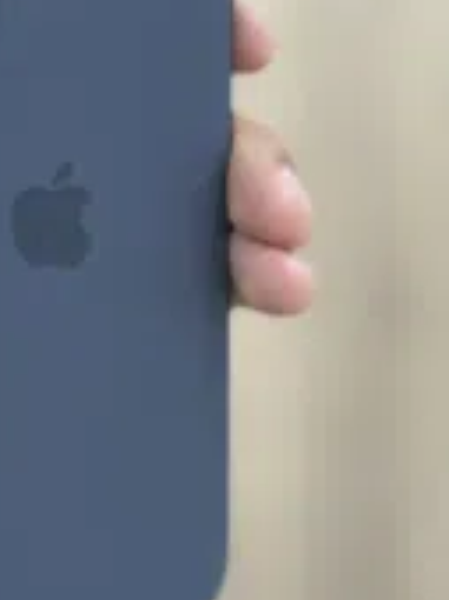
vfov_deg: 17.4
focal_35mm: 113
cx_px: 106
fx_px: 1959
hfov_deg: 13.0
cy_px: 162
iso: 64
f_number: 1.78
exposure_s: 1/121
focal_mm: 6.76
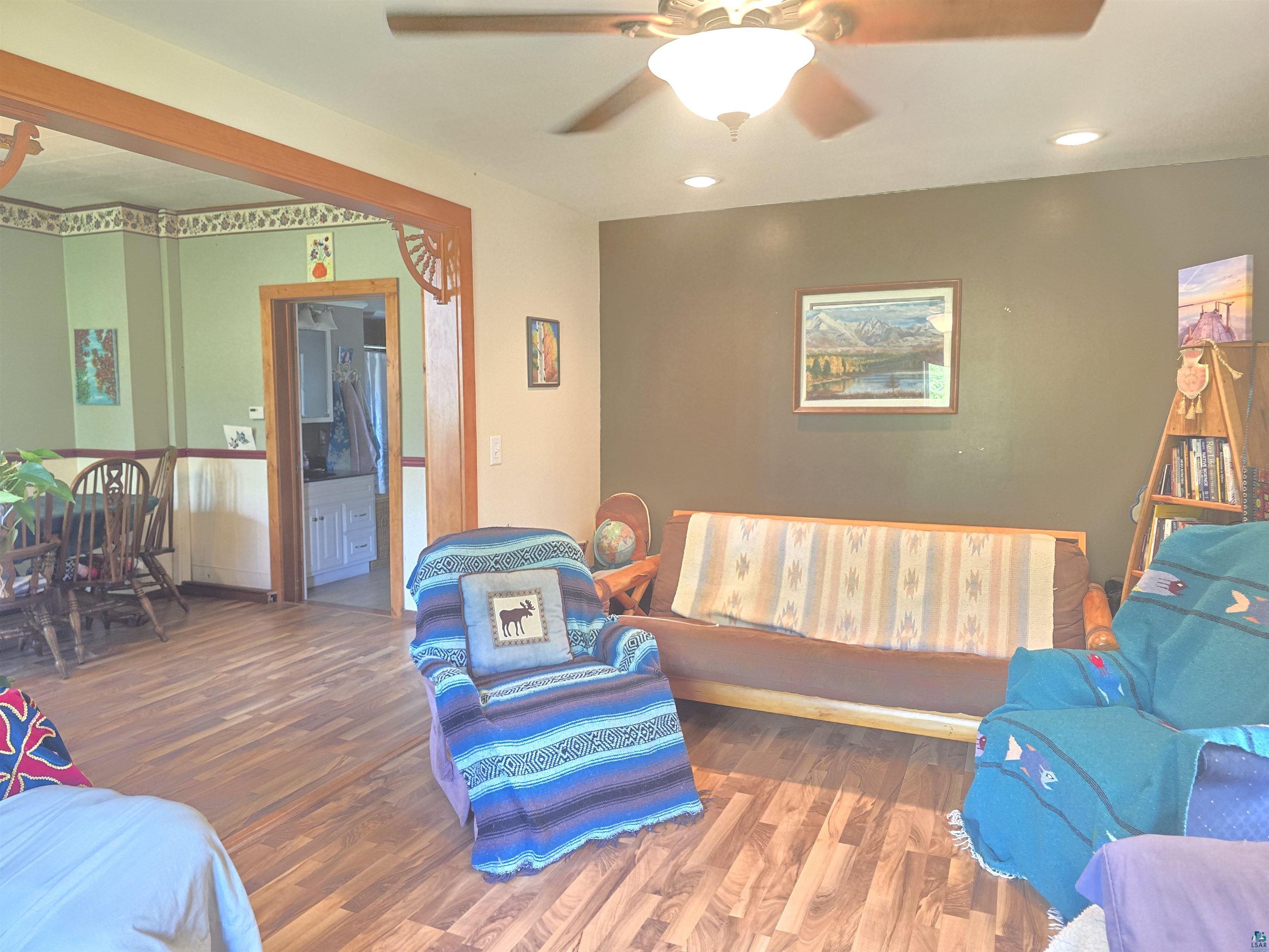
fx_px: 843
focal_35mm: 23
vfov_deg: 58.9
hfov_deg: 73.9
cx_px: 634
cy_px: 476
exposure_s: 1/60
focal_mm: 6.3
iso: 800
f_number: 1.7
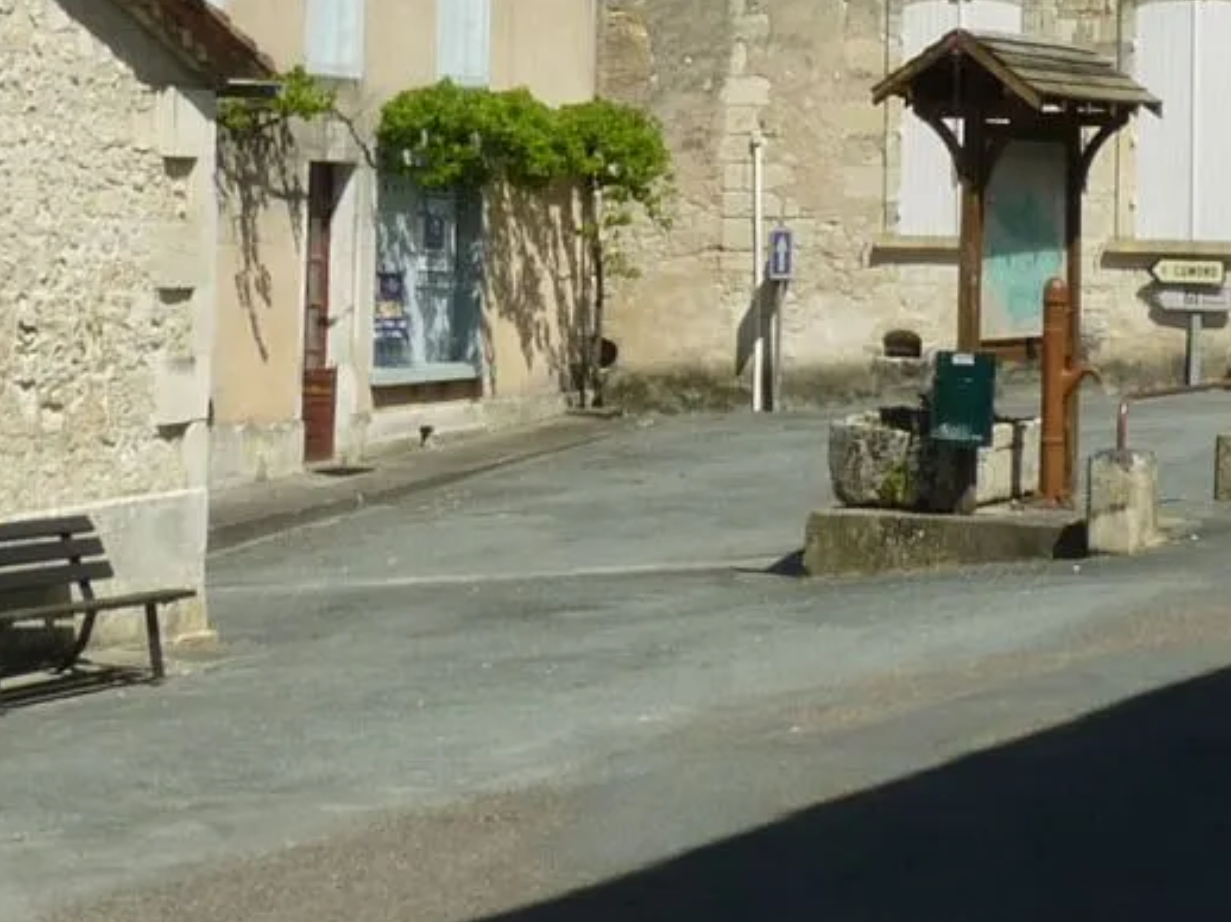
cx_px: 787
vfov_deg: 14.2
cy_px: -62
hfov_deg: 19.2
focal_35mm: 102
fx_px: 3626
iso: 100
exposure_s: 1/400
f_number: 6.3
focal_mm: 4.8
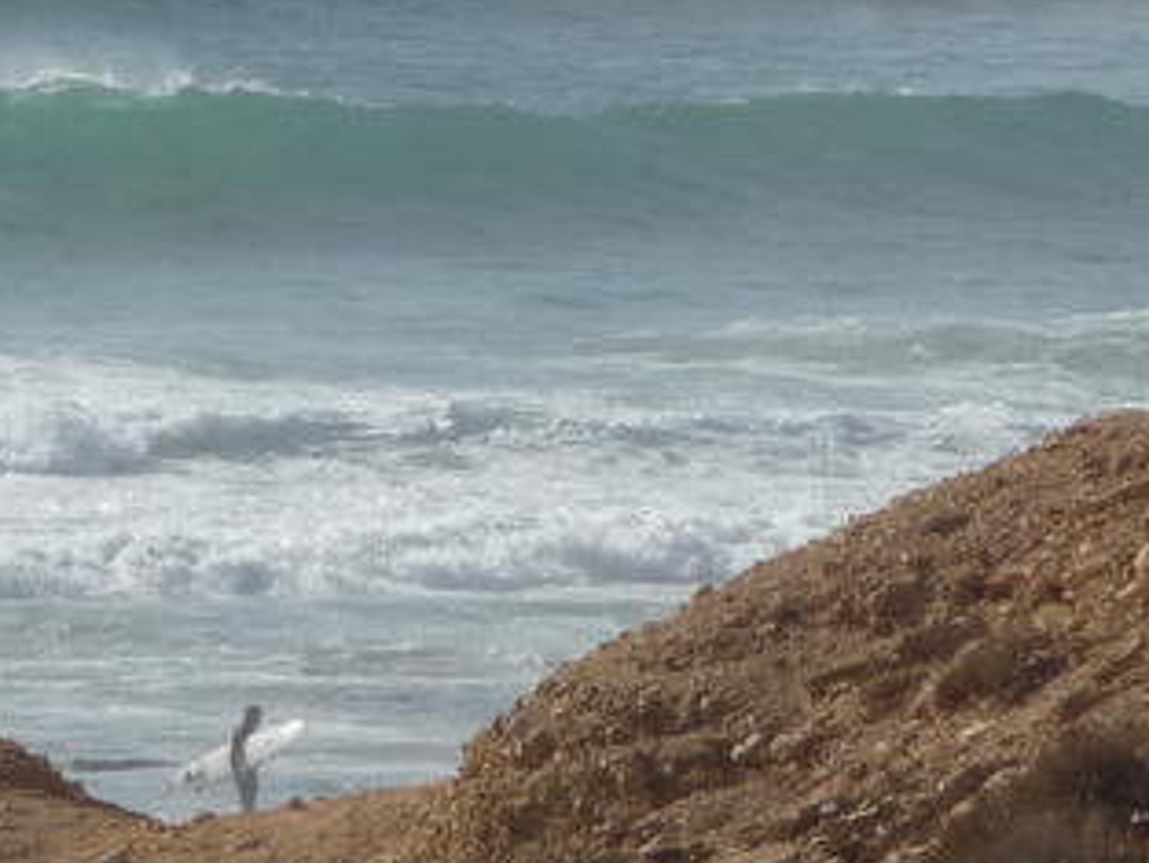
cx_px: 347
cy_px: 147
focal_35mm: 828
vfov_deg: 1.8
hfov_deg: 2.4
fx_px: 27494
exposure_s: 1/1000
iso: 100
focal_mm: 47
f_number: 4.9
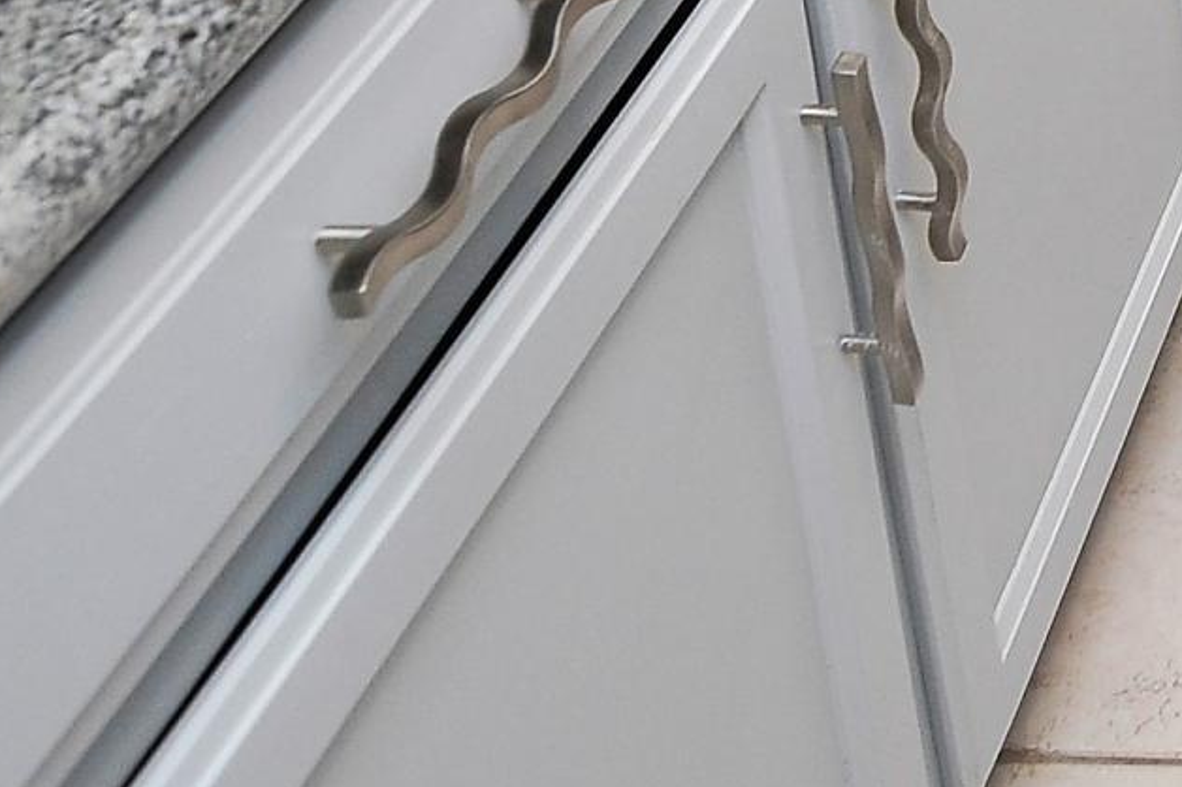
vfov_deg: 12.8
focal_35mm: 86
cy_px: -1002
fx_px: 2822
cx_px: 2053
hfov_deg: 18.9
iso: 800
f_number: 8
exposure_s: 1/30
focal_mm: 18
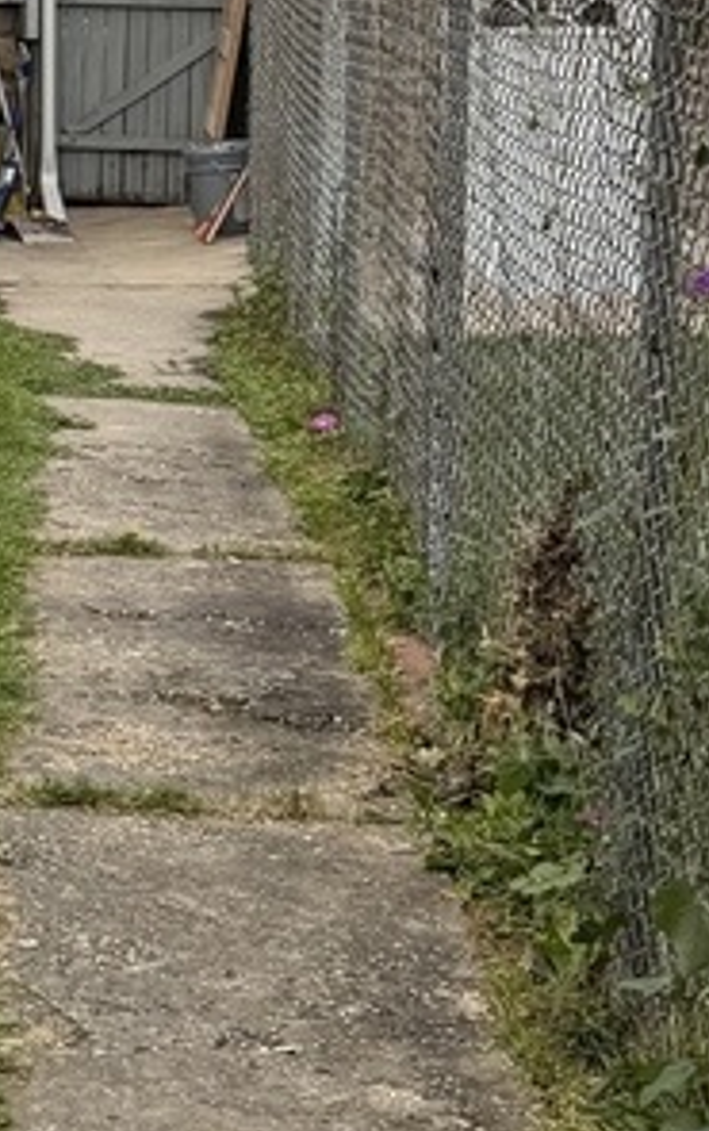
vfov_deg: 21.9
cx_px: -755
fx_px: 2868
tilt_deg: -6.1
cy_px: 169
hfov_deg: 12.3
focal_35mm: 93
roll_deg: +1.2
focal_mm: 6.76
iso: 80
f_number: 1.78
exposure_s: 1/750
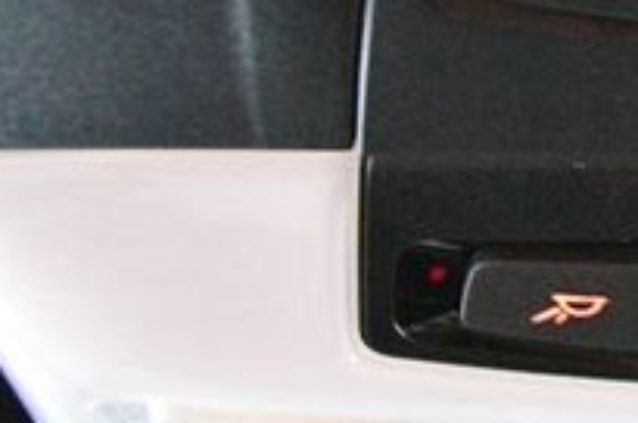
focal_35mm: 103
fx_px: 1823
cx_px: 990
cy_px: -137
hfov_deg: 17.6
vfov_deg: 12.8
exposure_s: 1/40
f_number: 3.8
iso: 12800
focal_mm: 22
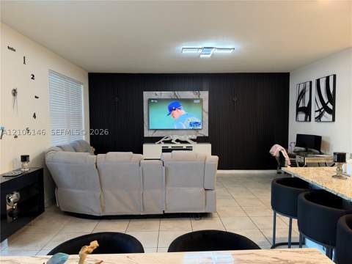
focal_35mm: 24
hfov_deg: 71.6
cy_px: 132
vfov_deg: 56.8
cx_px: 176
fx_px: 244
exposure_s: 1/60
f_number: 1.8
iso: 400
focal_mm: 6.93
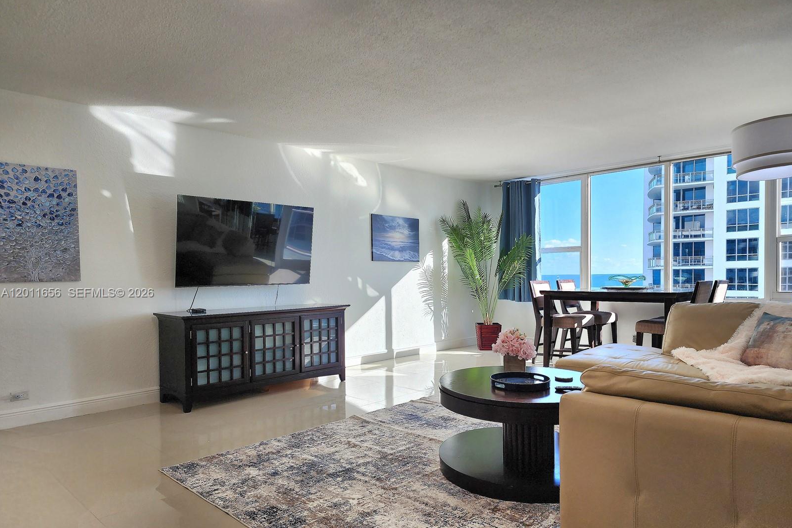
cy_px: 294
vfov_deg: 53.0
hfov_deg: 73.7
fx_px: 528
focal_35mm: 24
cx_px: 396
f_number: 1.8
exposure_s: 1/182
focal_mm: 6.4
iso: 25
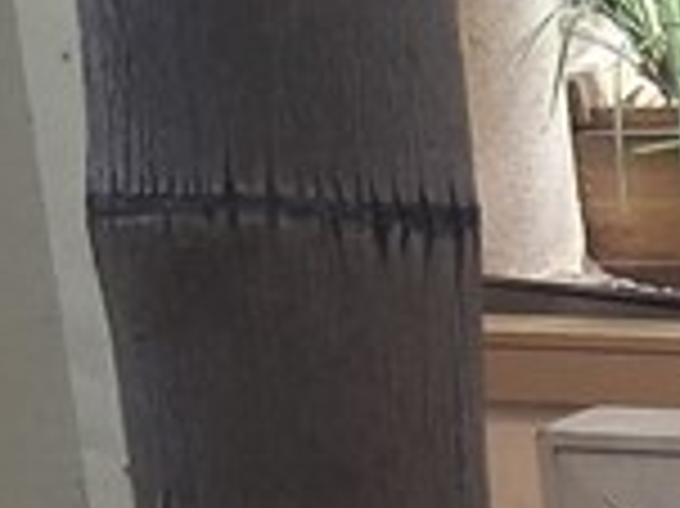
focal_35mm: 176
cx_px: 1684
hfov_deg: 9.8
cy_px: 1065
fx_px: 3455
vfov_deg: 8.0
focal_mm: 3.98
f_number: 1.8
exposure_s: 1/120
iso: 320
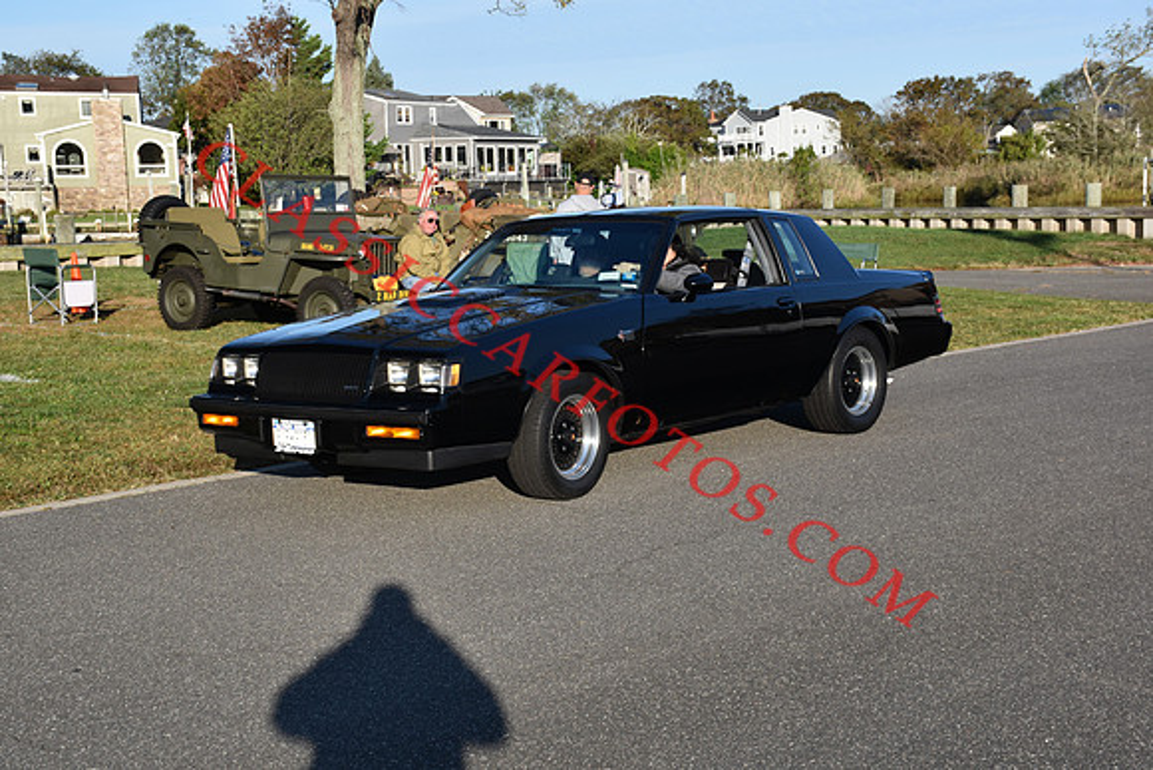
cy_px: 385
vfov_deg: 25.8
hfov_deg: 37.8
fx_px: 1682
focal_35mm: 52
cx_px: 576
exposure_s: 1/250
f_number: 8
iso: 280
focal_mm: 35
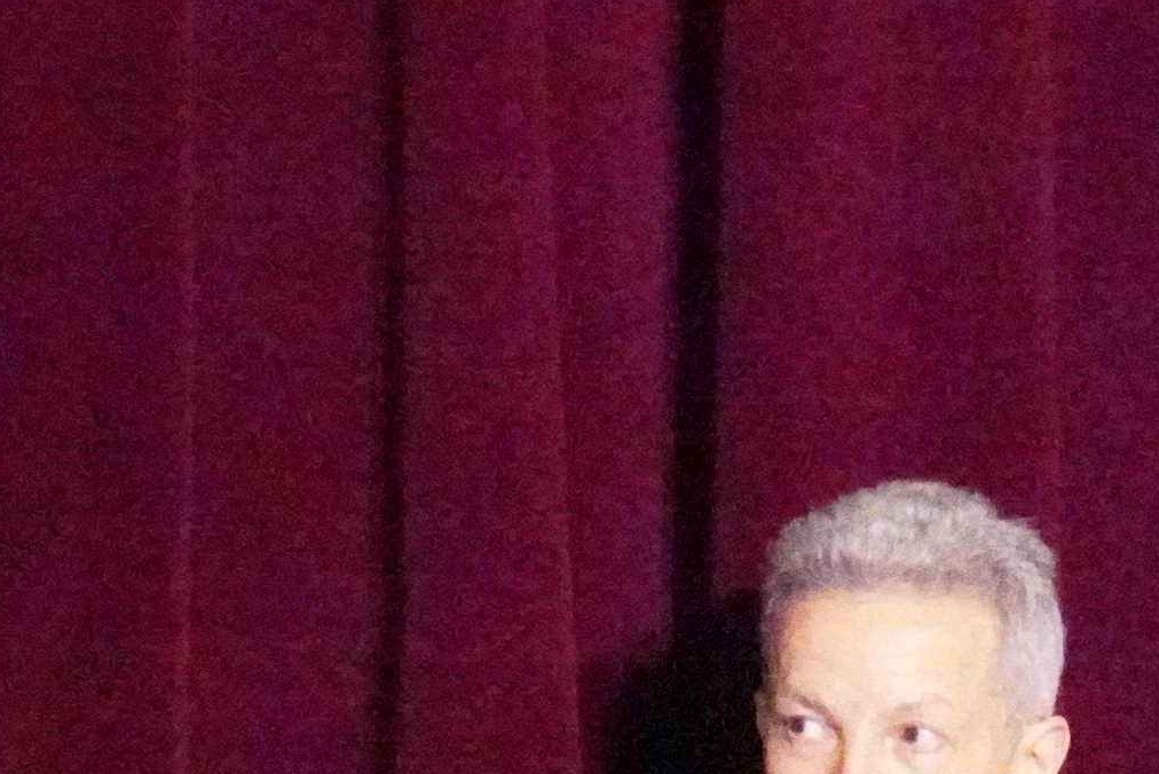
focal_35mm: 961
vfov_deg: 1.4
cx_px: 1263
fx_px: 30958
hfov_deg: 2.1
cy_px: 988
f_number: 5.6
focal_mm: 153
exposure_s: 1/500
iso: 51200
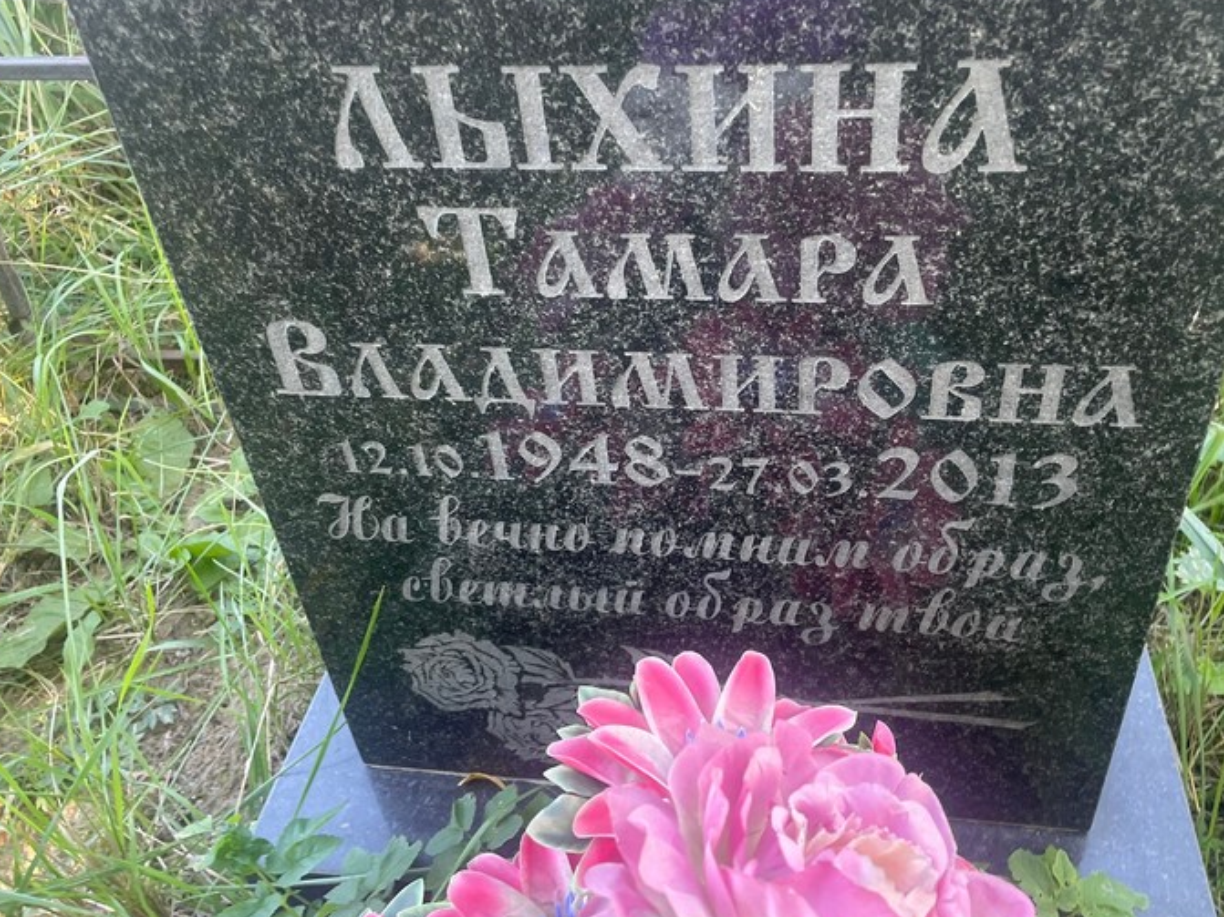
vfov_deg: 45.3
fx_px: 1096
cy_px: 381
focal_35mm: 31
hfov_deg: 58.2
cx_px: 673
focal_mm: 4.2
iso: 100
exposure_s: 1/121
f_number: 1.6
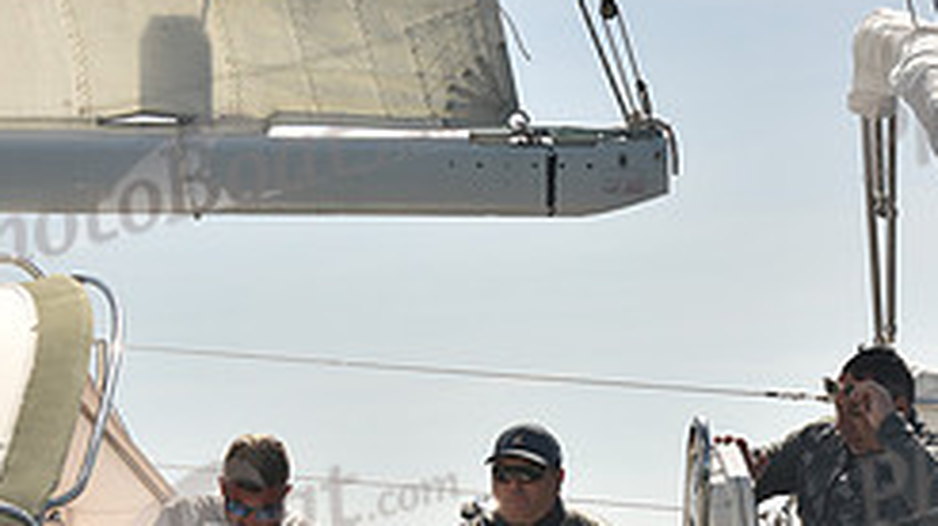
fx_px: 4300
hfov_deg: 12.4
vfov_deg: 6.9
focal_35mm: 173
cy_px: 684
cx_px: 660
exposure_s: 1/640
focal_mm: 70
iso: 250
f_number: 6.3
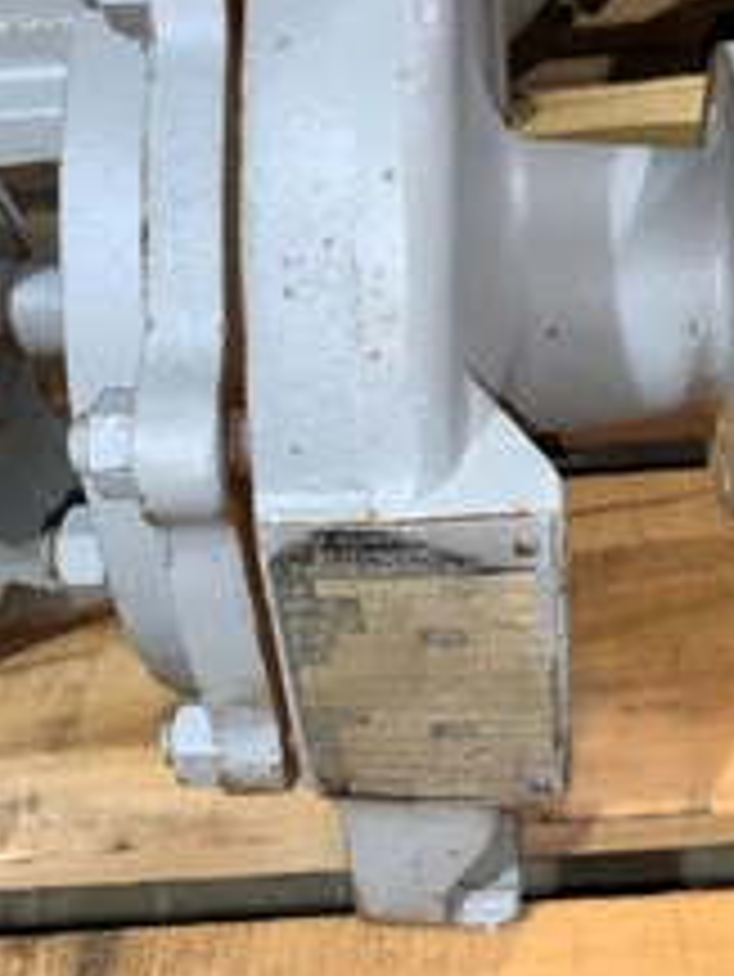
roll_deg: +5.6
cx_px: 383
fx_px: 1356
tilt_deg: -35.6
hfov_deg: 30.3
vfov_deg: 39.4
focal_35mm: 48
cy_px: 382
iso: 40
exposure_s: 1/24
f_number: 1.8
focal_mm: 4.25
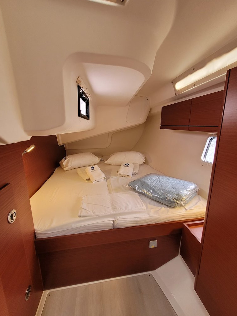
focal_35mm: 14
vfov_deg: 102.0
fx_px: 128
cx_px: 122
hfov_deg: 85.7
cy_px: 152
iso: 160
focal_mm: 1.74
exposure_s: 1/50
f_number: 2.2
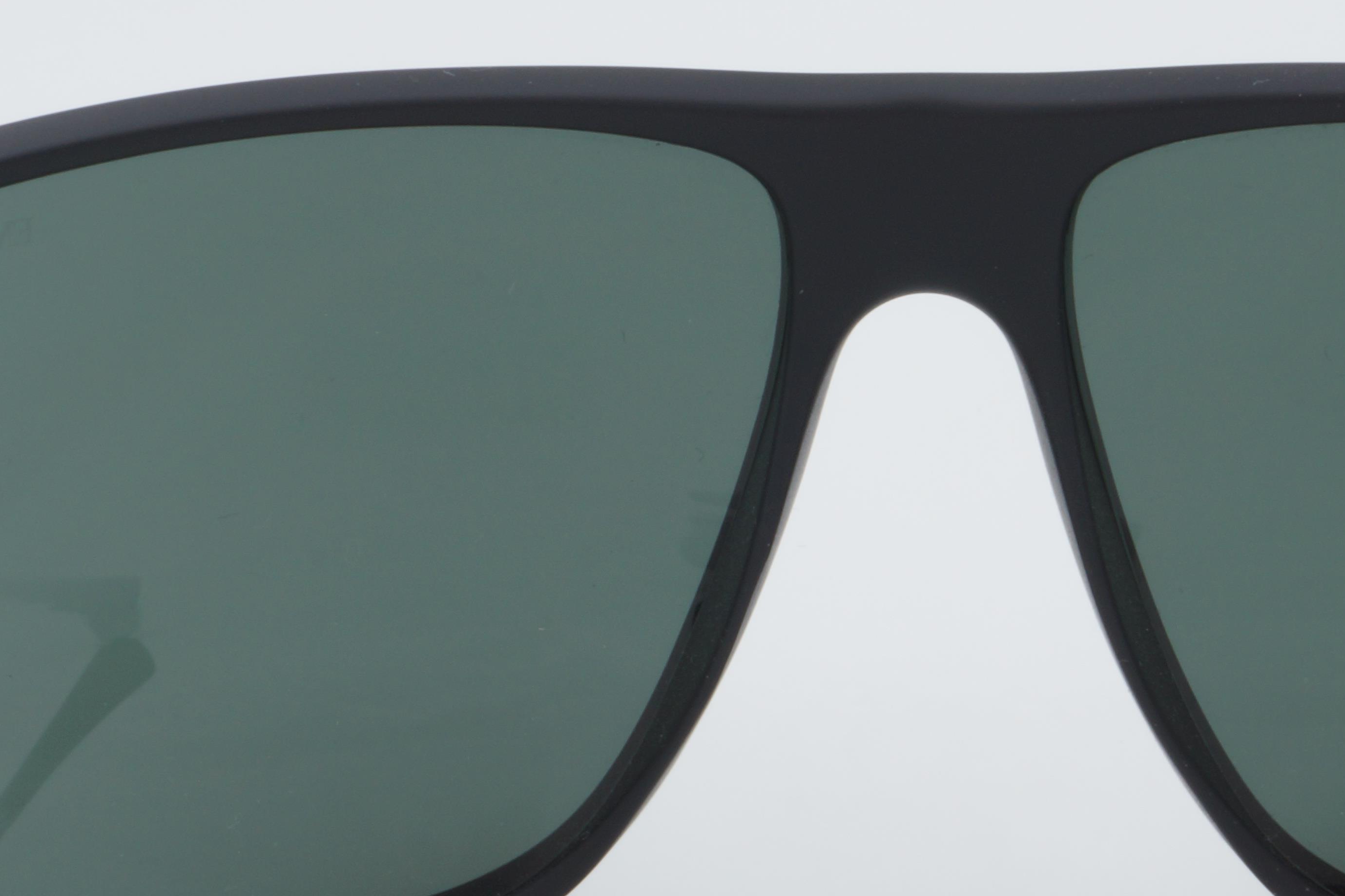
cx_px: 925
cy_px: 482
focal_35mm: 98
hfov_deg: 20.7
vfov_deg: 14.0
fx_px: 3661
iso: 100
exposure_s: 1/4
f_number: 29
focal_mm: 30
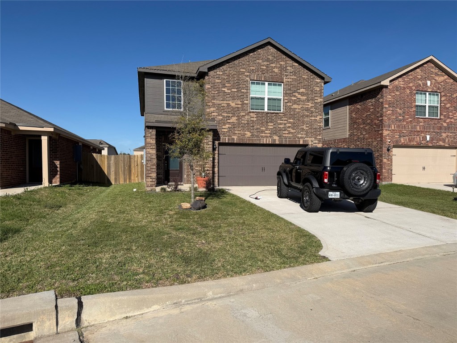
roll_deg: -1.2
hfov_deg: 71.6
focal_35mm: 24
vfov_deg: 56.8
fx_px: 317
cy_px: 172
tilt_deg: +0.1
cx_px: 228
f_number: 1.78
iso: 80
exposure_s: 1/8130
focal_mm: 6.76
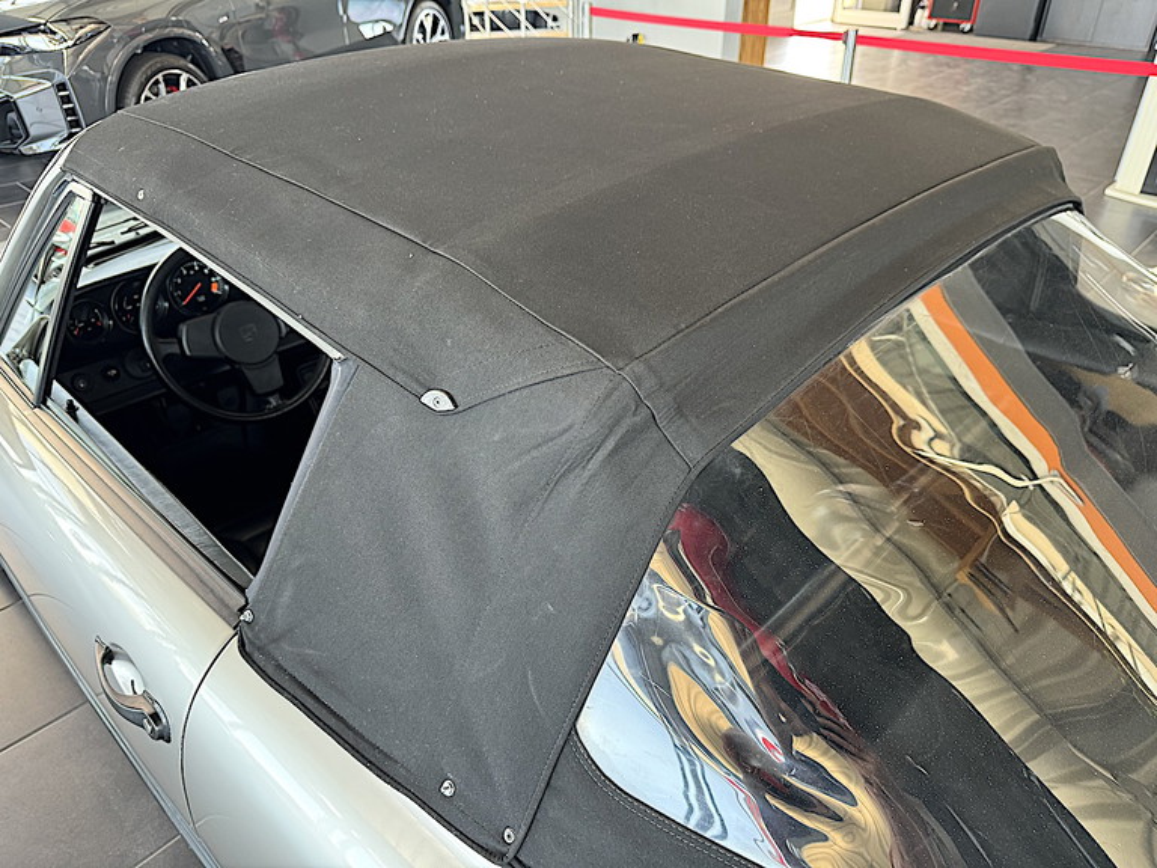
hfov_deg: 71.6
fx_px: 802
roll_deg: +0.6
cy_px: 434
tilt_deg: -32.8
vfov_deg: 56.8
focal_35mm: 24
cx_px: 578
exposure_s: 1/83
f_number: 1.78
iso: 200
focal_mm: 6.76
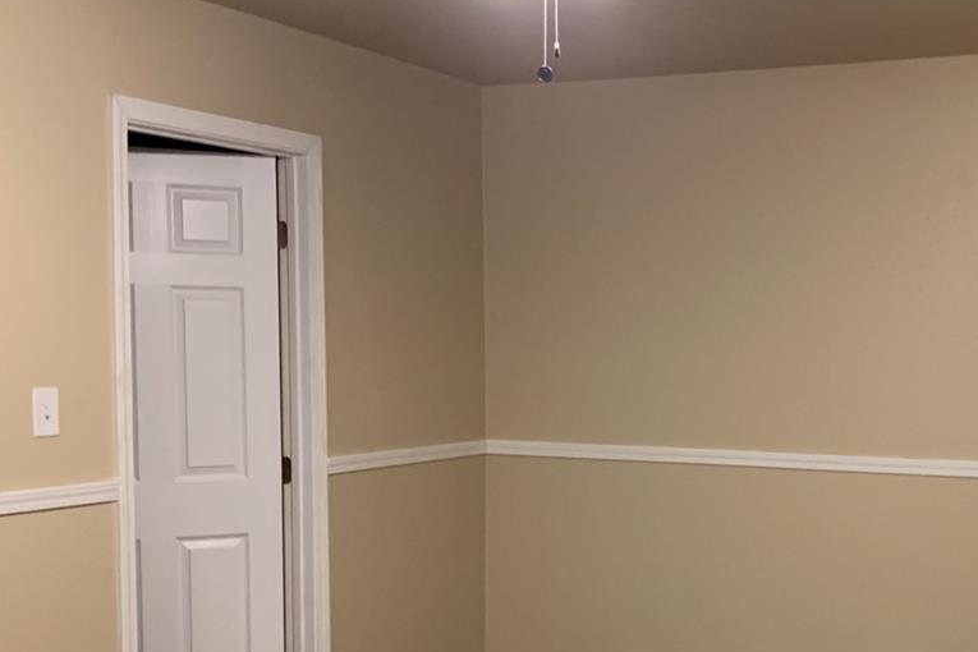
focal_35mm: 53
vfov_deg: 25.3
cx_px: 733
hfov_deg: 36.6
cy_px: 478
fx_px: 1440
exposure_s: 1/40
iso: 250
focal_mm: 4.25
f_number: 1.8
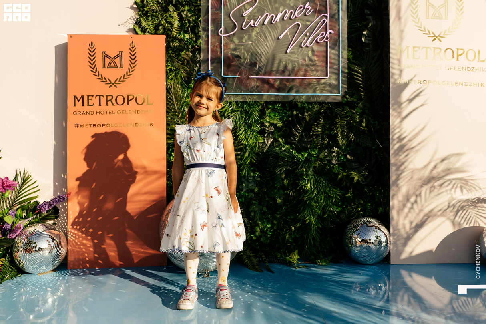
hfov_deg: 65.5
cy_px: 162
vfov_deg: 46.4
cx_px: 243
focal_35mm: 28
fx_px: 378
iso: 80
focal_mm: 28
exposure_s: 1/1250
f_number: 3.2
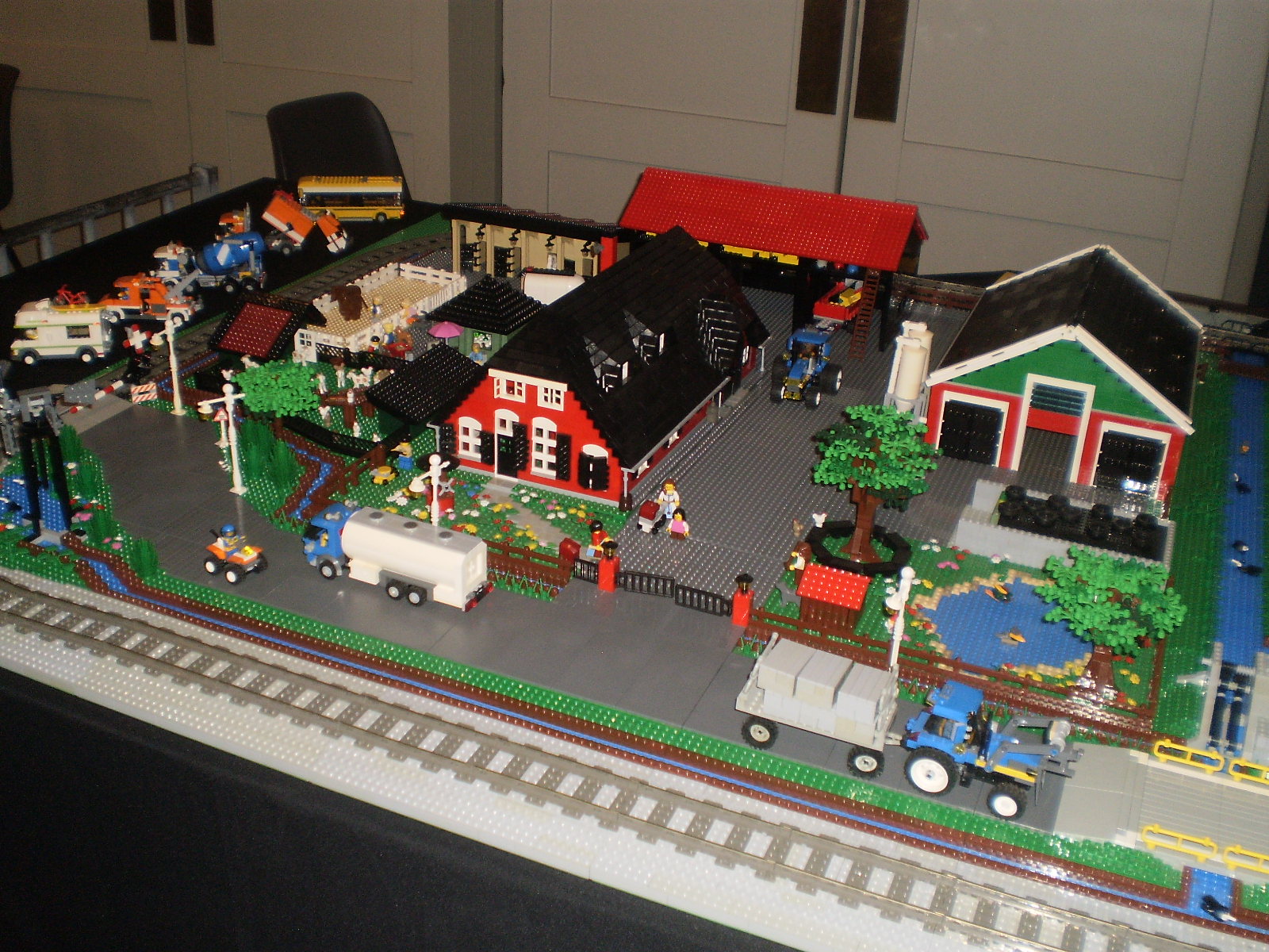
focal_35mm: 36
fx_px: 1320
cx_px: 634
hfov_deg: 51.4
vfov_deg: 39.7
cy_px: 476
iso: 125
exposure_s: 1/30
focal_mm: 6.3
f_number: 3.1
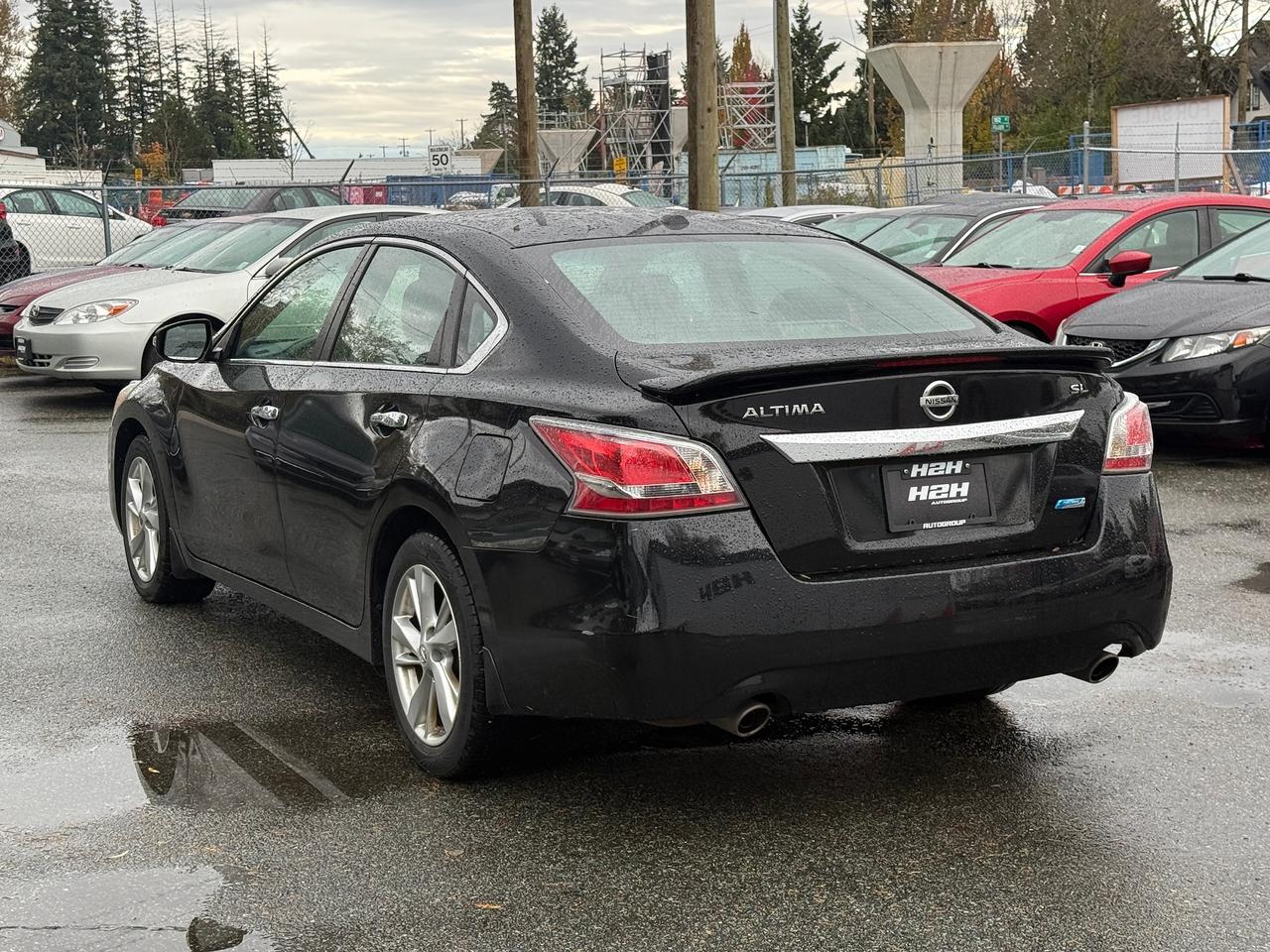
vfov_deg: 30.3
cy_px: 476
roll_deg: +1.5
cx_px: 635
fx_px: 1761
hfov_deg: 39.7
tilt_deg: -5.3
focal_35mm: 48
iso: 50
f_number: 1.78
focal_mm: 6.76
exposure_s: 1/216
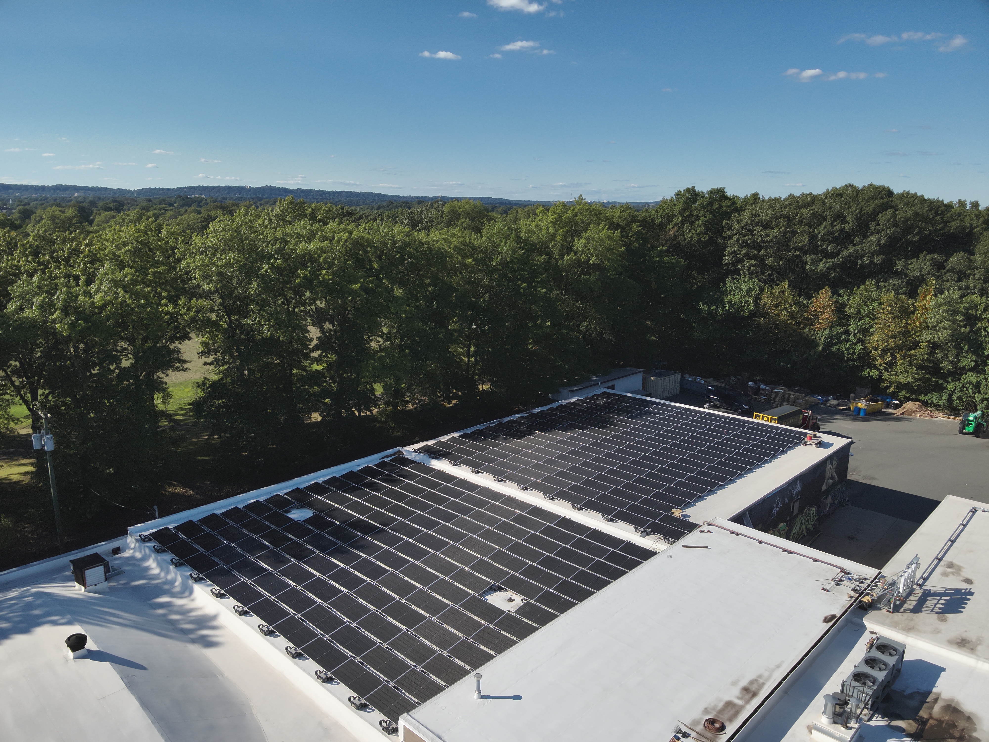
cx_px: 494
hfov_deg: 71.6
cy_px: 371
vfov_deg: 56.8
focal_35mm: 24
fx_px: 686
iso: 100
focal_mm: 4.4
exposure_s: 1/1250
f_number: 2.8
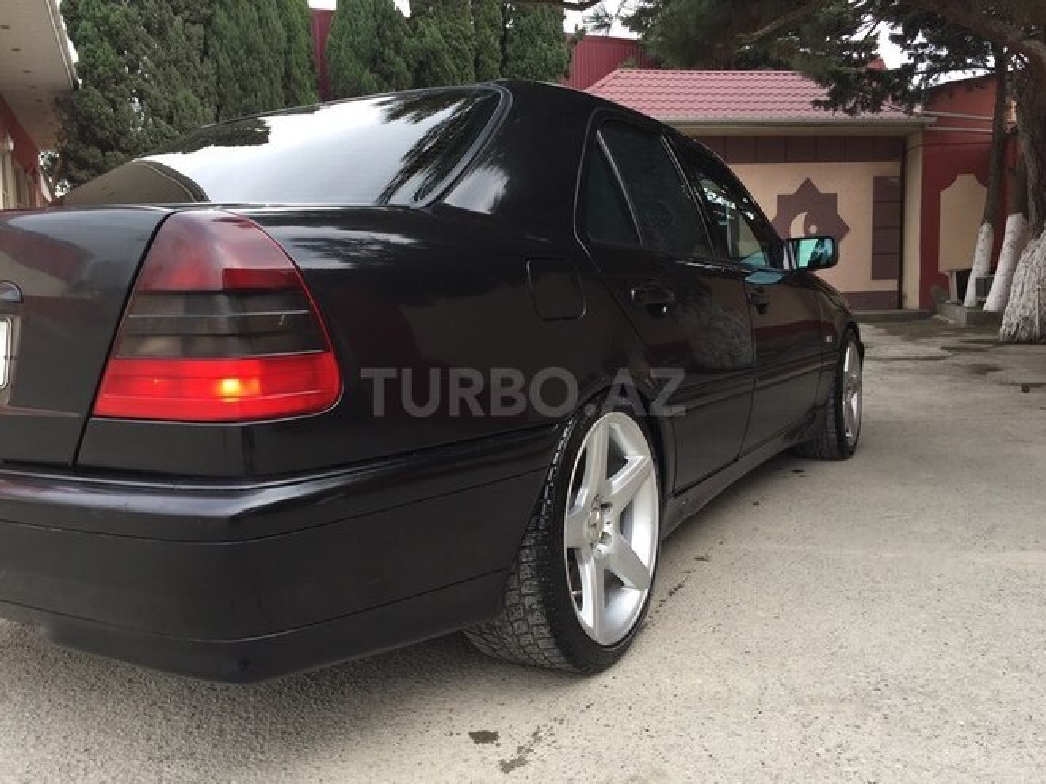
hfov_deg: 61.7
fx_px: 876
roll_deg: +1.0
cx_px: 523
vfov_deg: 48.2
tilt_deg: -6.4
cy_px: 392
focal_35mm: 29
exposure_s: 1/241
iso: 32
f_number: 2.2
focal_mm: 4.15
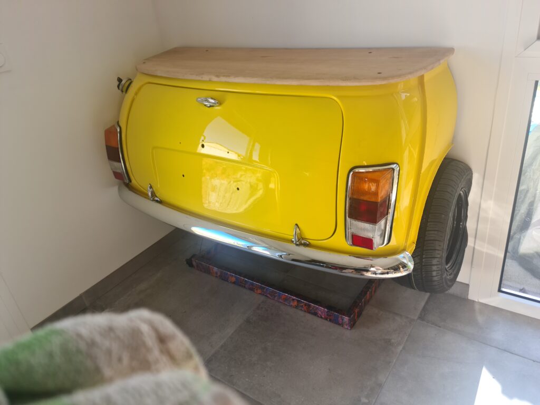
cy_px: 202
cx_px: 270
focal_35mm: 27
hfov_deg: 65.3
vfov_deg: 51.4
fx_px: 421
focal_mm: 5.9
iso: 40
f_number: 2
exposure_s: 1/100
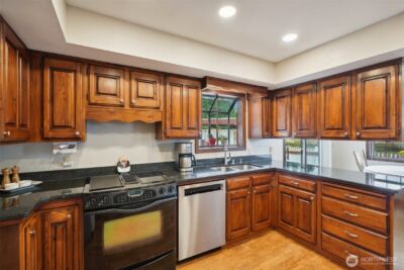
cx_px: 202
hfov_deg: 96.7
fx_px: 180
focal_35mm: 16
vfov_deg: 73.8
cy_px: 135
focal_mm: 16
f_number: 8
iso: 400
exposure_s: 1/6
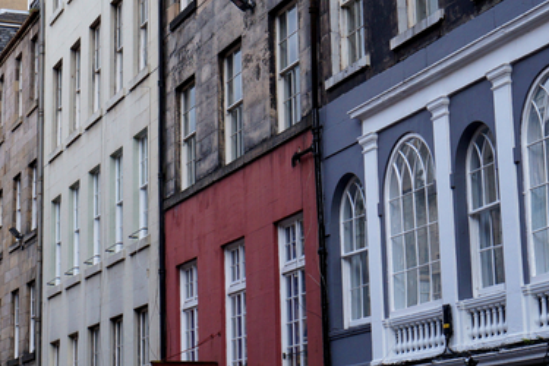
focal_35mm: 98
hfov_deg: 20.8
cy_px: 89
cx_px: 186
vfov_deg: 13.9
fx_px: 1493
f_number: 6.3
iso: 400
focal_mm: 35
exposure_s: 1/500
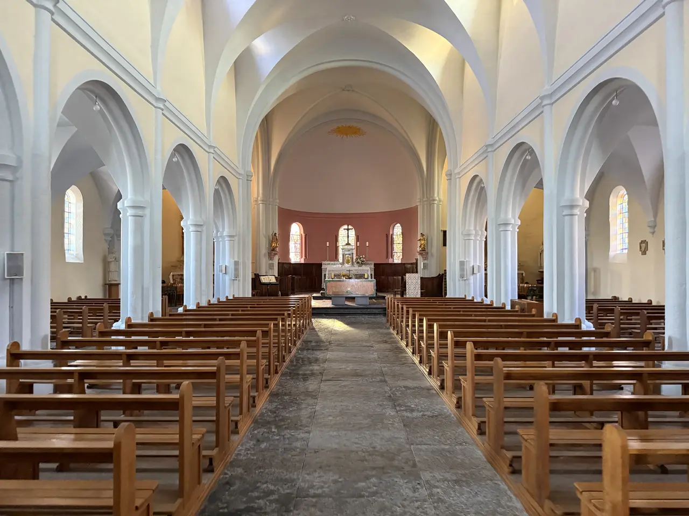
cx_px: 344
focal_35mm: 24
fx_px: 478
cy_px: 258
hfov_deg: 71.6
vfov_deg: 56.8
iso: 800
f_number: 1.78
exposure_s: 1/60
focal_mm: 6.76
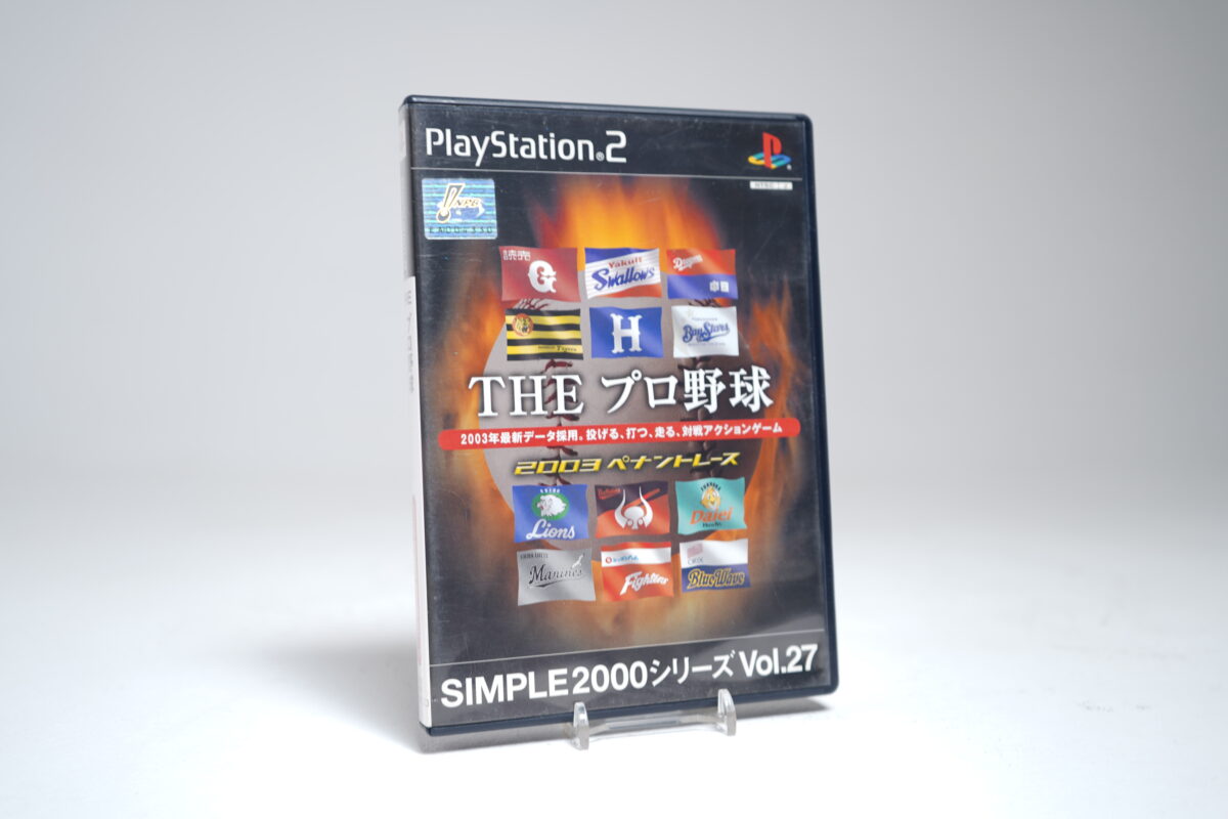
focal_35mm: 36
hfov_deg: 53.1
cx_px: 614
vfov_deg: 36.9
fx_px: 1228
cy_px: 410
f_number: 4
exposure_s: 1/5
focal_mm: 36
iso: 64
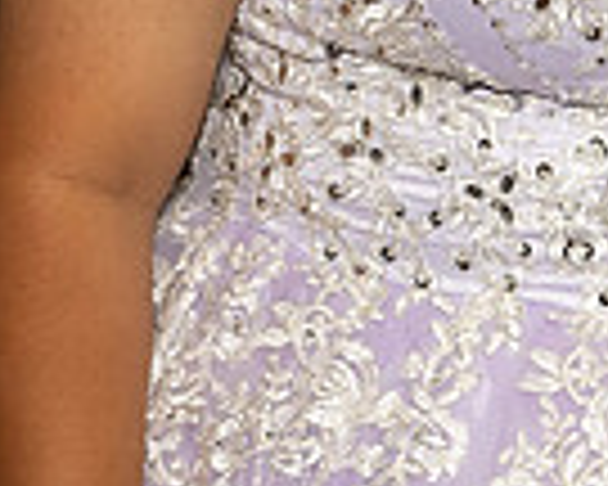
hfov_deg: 7.3
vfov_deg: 5.8
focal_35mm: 262
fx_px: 4715
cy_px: -267
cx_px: 695
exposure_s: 1/250
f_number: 5.6
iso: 1000
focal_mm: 32
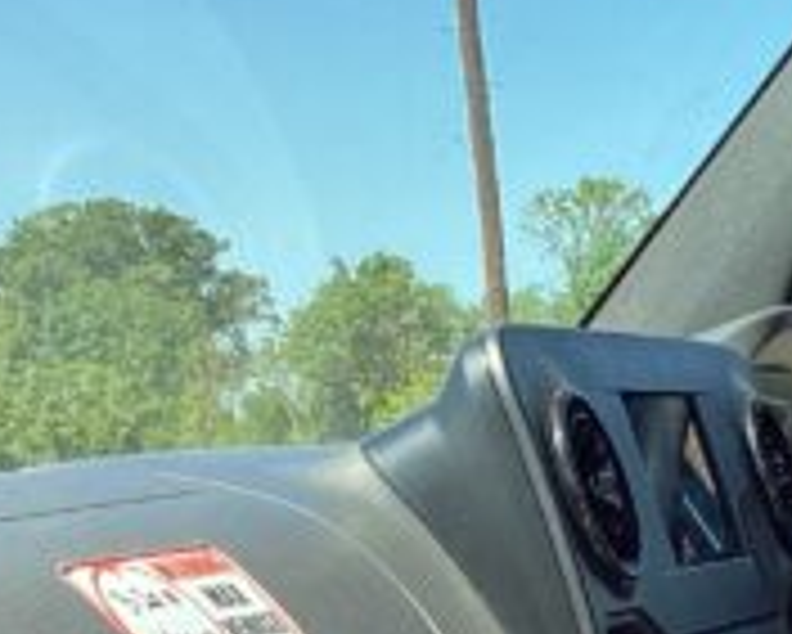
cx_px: 1215
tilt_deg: -11.8
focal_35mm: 137
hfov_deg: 13.2
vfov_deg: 10.7
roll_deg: +2.3
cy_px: 1054
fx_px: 3213
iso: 25
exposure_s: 1/214
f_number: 2.4
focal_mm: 3.3
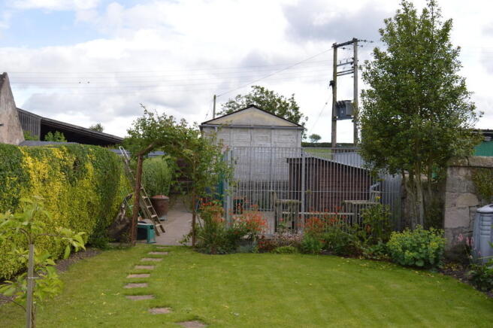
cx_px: 246
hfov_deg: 49.6
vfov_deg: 34.1
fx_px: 534
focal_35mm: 39
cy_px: 164
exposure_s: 1/200
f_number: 7.1
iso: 100
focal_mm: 26
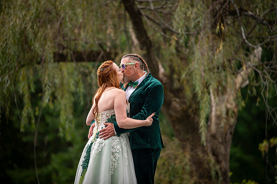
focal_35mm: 200
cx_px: 138
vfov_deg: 6.8
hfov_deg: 10.3
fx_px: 1541
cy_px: 92
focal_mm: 200
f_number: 3.2
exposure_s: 1/125
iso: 50
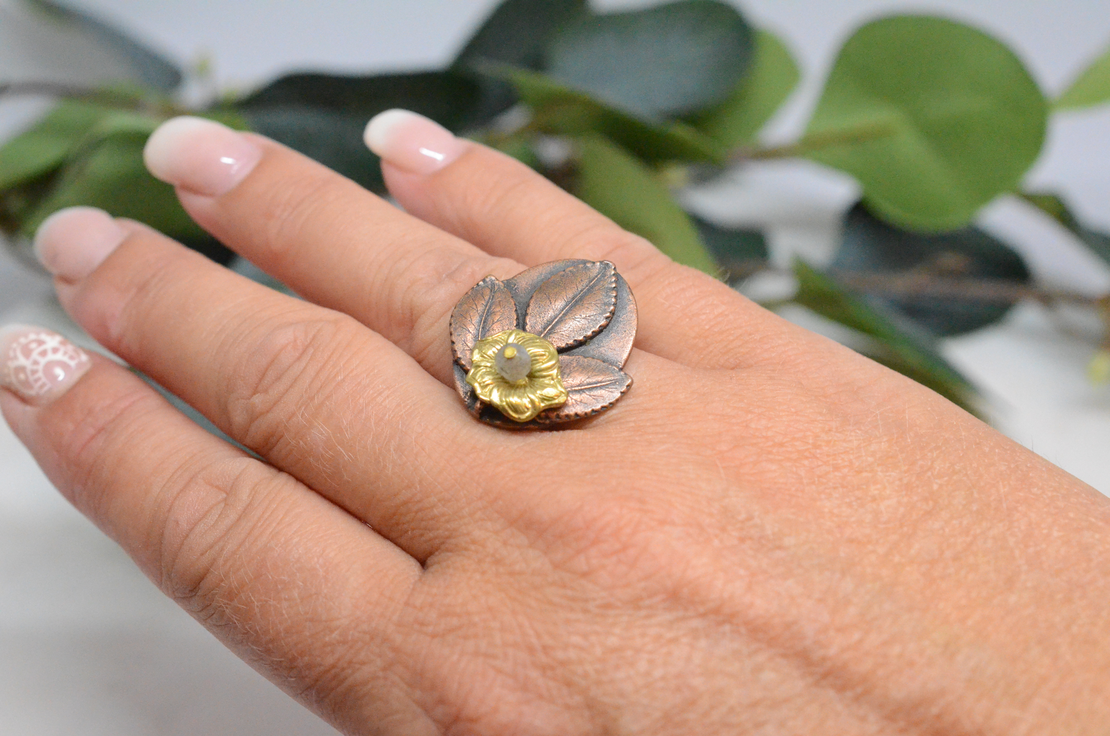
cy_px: 368
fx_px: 1846
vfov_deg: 22.5
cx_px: 555
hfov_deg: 33.5
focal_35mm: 60
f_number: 8
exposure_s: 1/800
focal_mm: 40
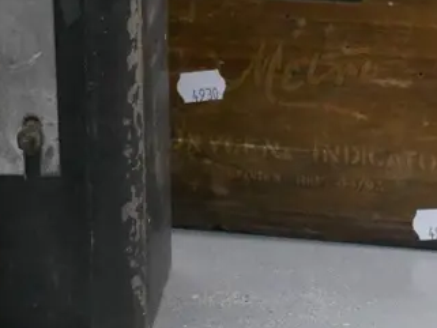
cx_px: 148
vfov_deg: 7.2
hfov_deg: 9.7
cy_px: -112
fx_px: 2576
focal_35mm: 204
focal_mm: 32
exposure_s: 1/40
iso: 3200
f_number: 5.6
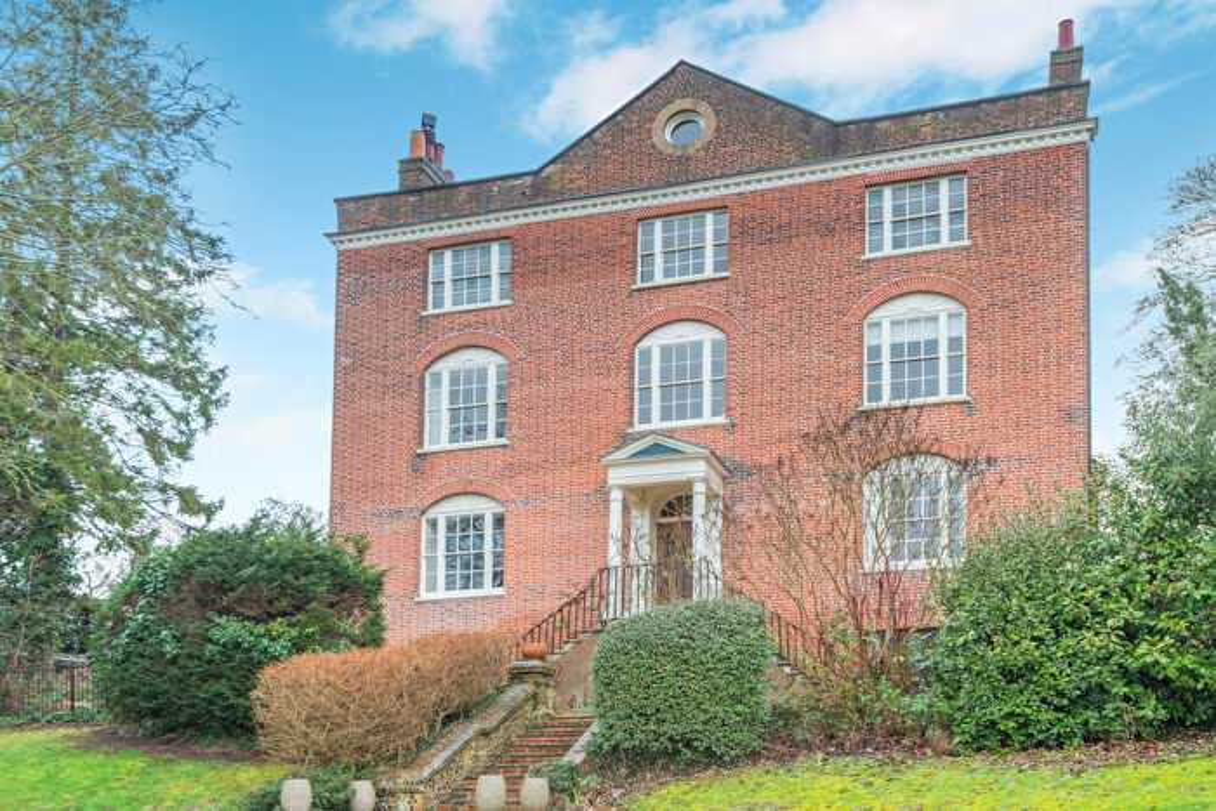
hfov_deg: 61.9
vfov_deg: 43.6
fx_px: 1013
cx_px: 608
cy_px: 406
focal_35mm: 30
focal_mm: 30
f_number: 5
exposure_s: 1/30
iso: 100
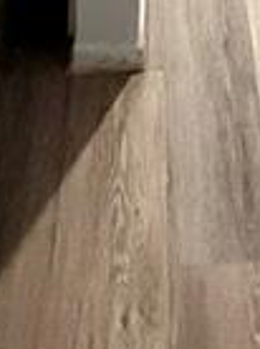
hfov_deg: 18.6
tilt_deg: -5.6
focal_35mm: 78
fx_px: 784
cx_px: 227
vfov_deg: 13.9
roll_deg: -1.5
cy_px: -546
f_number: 2.2
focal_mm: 2.22
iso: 500
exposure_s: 1/60
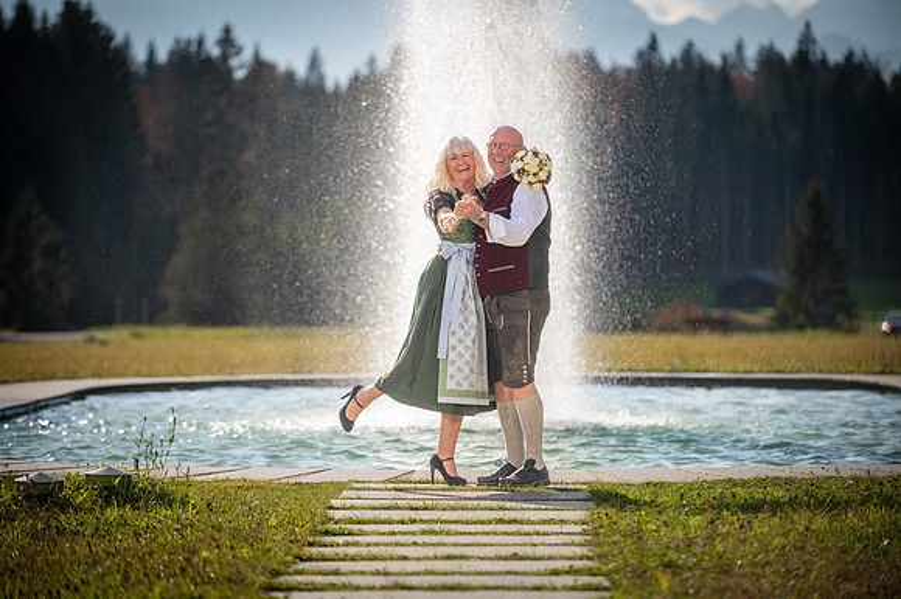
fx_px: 3502
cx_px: 450
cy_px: 300
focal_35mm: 140
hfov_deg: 14.7
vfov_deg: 9.8
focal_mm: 140
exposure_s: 1/2000
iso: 100
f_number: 2.8
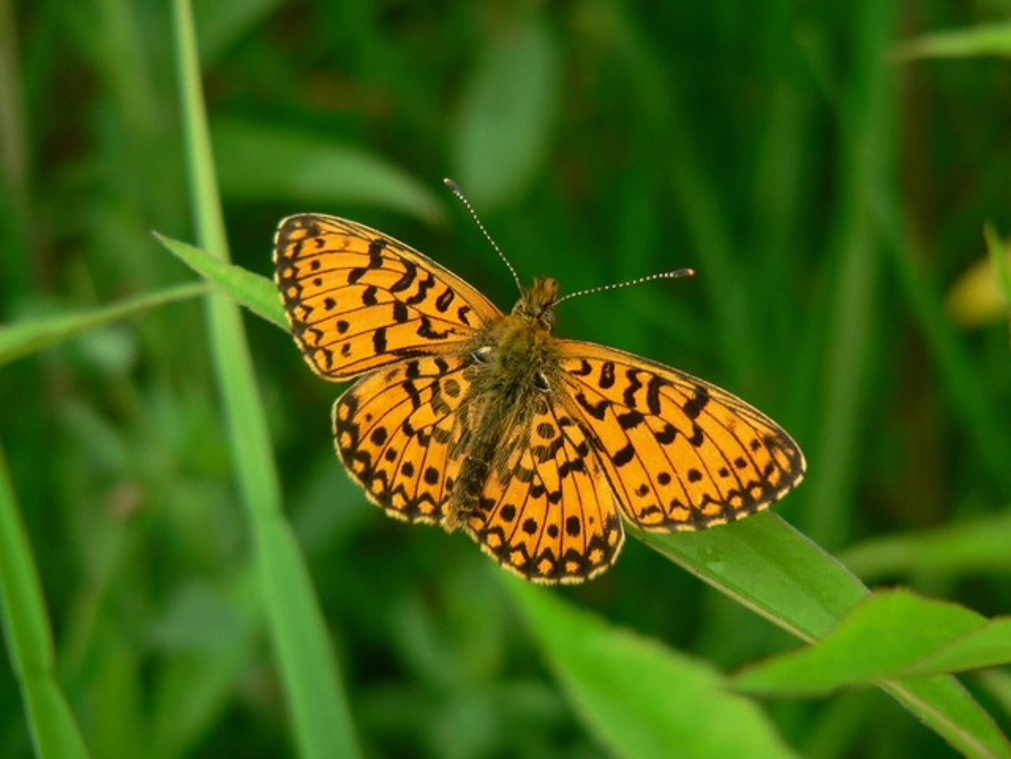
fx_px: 3388
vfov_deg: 12.8
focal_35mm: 116
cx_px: 506
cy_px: 380
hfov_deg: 17.0
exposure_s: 1/125
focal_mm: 19.2
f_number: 2.8
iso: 80
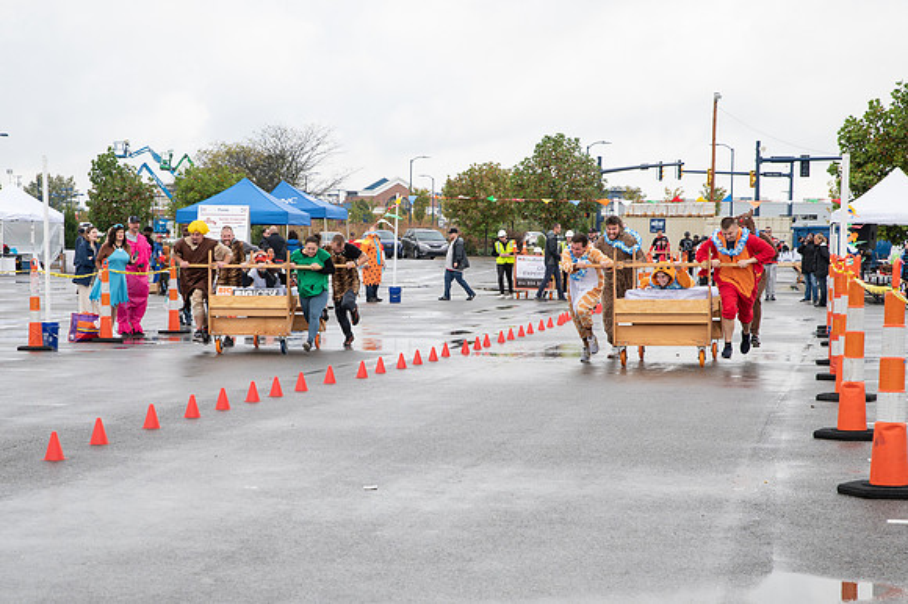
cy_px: 372
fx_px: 2230
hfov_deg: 23.0
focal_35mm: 88
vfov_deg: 15.4
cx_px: 381
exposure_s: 1/400
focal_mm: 70
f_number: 6.3
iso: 400
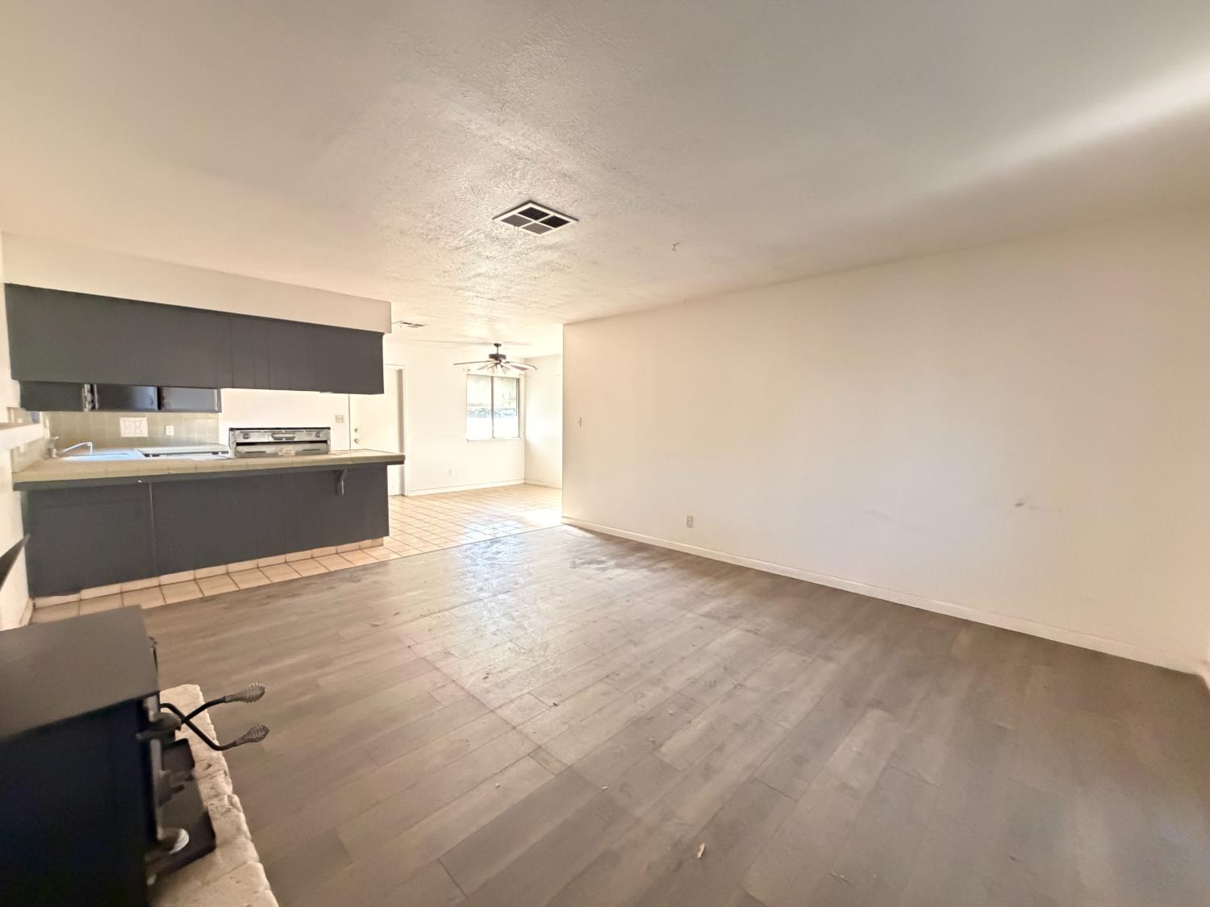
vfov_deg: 85.7
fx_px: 489
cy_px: 454
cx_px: 605
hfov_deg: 102.1
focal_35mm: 14
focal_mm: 2.22
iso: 1250
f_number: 2.2
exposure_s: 1/40
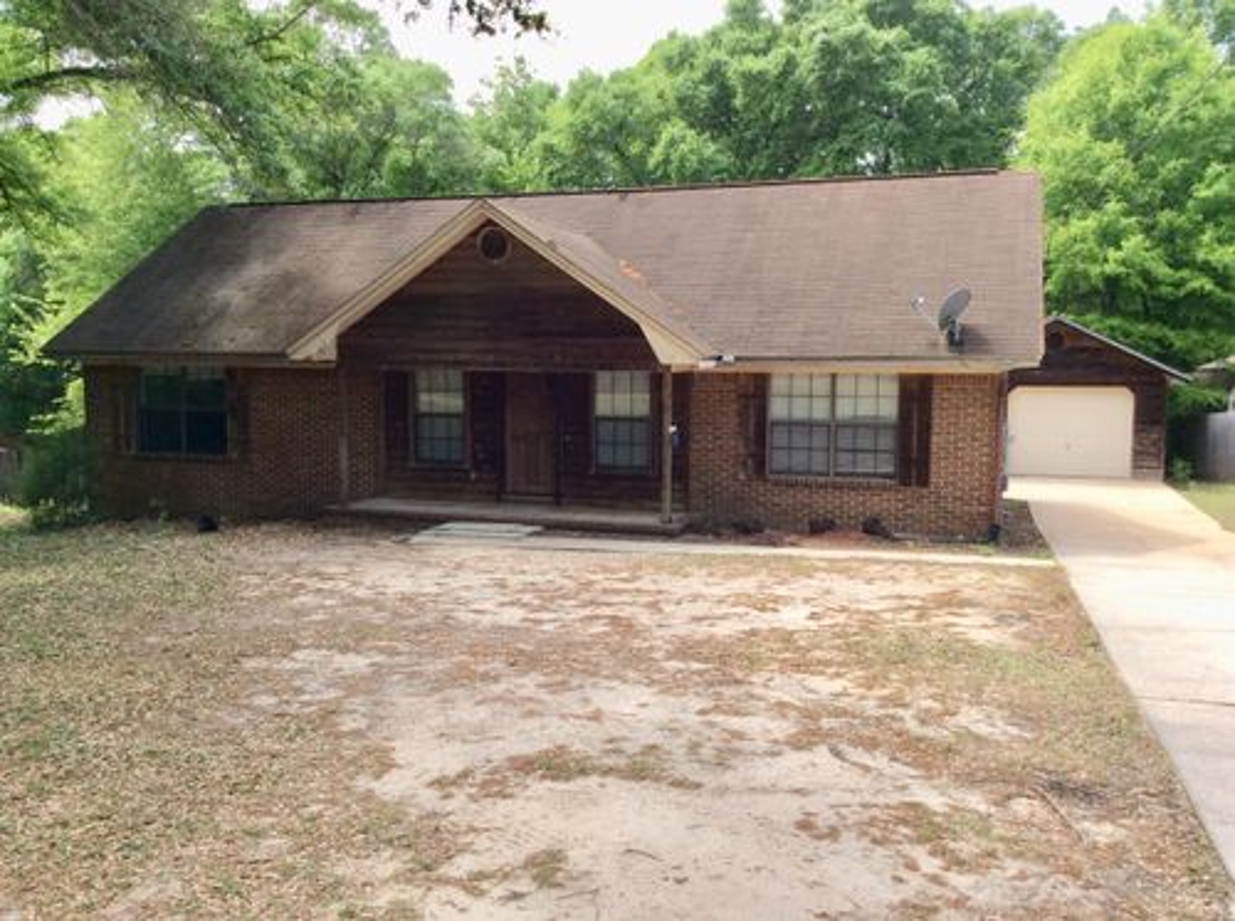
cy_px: 460
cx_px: 618
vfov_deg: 44.0
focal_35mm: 32
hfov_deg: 56.9
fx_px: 1139
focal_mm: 3.3
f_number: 2.4
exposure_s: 1/590
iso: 32
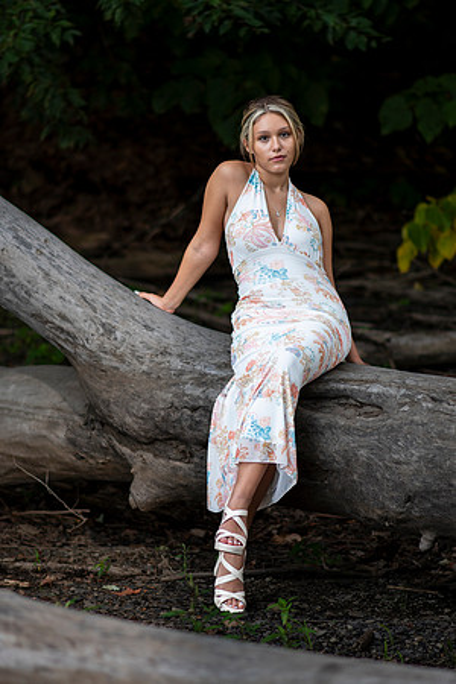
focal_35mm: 127
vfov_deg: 16.1
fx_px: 2413
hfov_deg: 10.8
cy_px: 342
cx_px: 228
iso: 100
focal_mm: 85
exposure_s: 1/640
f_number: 1.8
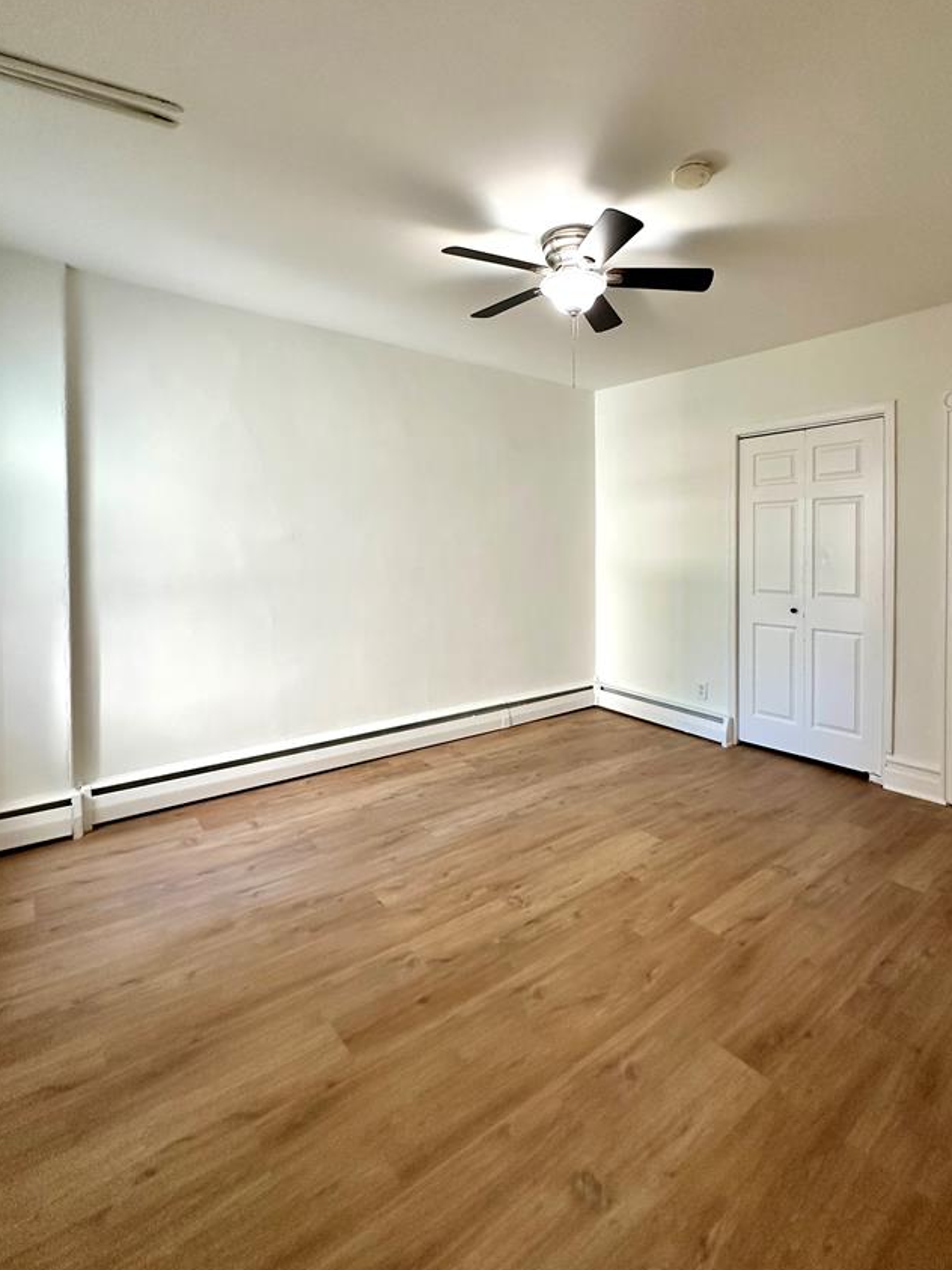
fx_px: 624
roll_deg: -1.1
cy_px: 557
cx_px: 545
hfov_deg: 74.3
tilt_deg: +0.1
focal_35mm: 17
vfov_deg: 90.6
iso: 200
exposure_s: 1/60
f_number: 2.2
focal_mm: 2.22
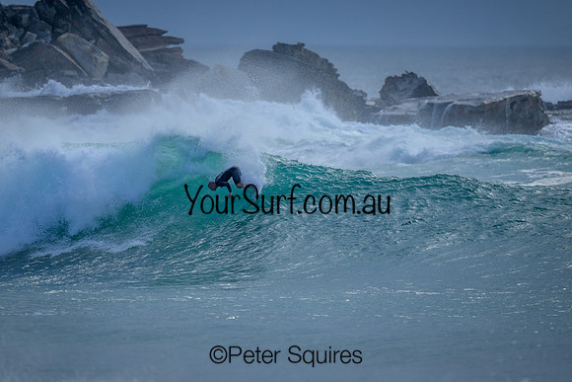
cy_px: 191
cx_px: 286
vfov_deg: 1.7
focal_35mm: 800
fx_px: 12713
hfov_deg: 2.6
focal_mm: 800
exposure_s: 1/2000
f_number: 6.3
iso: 360
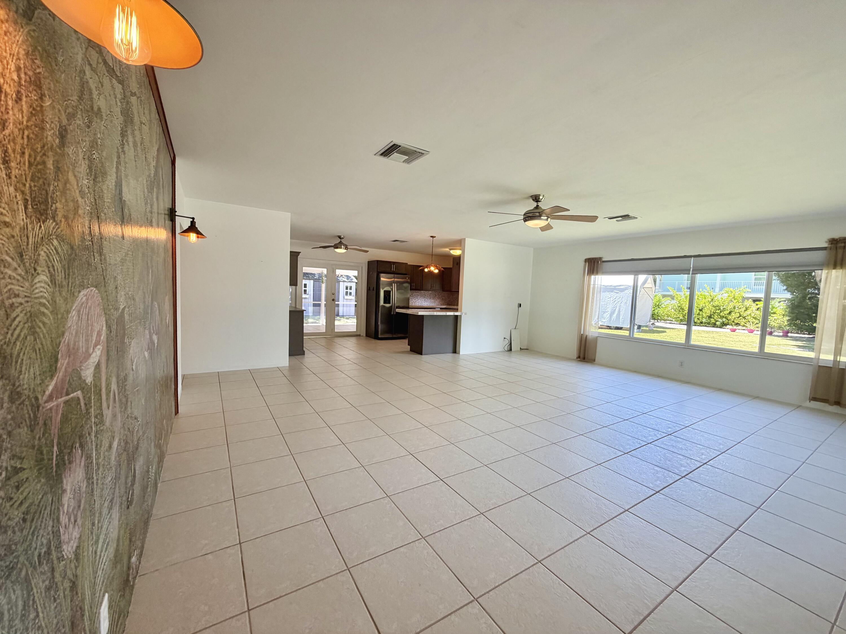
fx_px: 342
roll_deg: -1.8
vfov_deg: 85.7
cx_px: 423
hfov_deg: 102.1
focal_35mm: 14
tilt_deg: -4.6
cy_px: 317
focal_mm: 2.22
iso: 100
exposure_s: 1/120
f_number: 2.2
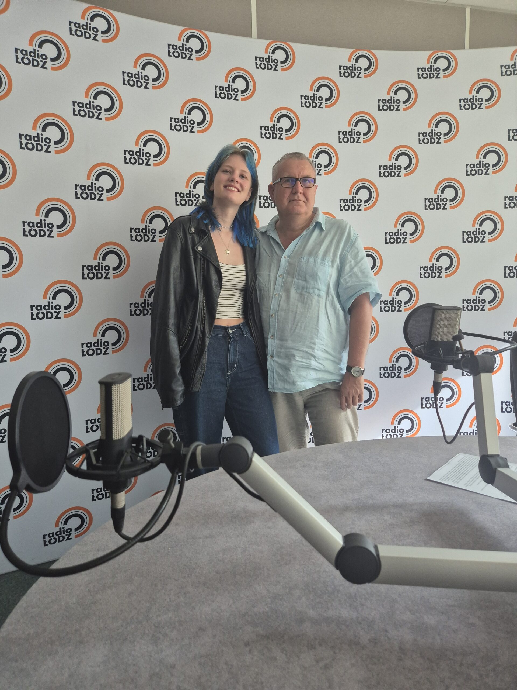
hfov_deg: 58.9
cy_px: 345
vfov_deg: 73.9
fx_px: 458
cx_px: 258
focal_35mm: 23
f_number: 1.8
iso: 200
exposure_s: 1/180
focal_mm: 5.4
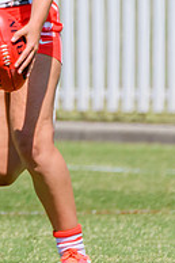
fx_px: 17975
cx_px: -206
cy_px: -44
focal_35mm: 2461
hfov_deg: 0.6
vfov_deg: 0.8
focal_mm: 550
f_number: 10
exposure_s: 1/2000
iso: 800
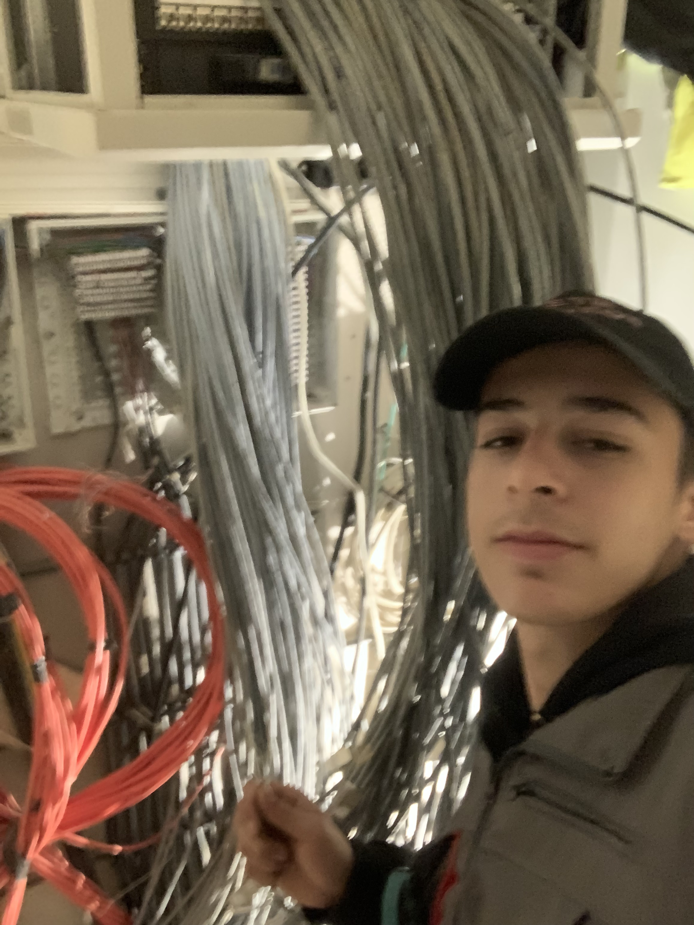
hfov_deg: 44.2
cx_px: 347
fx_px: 855
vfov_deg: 56.8
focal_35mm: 32
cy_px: 462
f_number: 2.2
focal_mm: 2.87
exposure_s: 1/17
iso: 1250
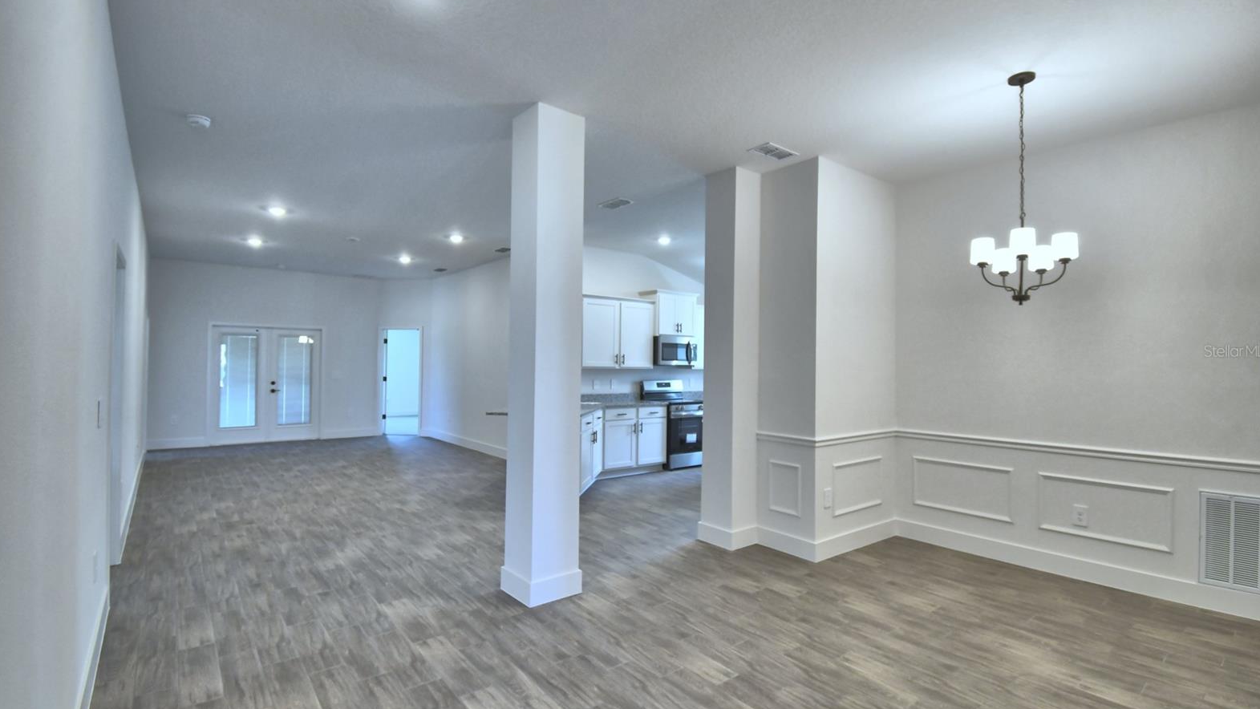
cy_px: 350
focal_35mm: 16
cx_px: 634
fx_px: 535
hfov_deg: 99.4
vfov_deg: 67.1
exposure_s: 1/50
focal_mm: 10
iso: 400
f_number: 4.5
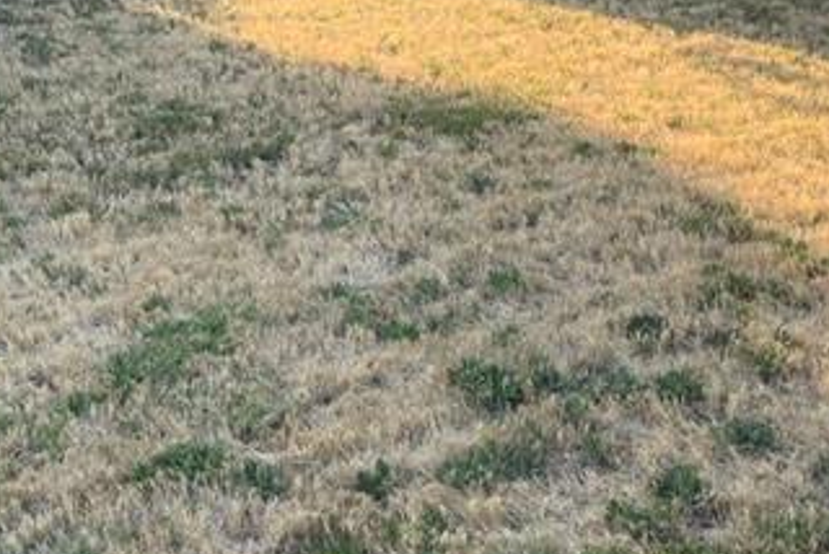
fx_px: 1245
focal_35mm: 54
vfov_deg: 24.6
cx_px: 505
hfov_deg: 36.7
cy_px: 96
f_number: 1.6
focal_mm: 5.1
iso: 50
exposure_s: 1/737
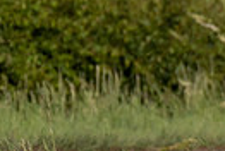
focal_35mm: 2154
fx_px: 13493
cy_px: 46
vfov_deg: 0.6
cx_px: -181
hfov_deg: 1.0
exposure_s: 1/1000
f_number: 4
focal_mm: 200
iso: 250
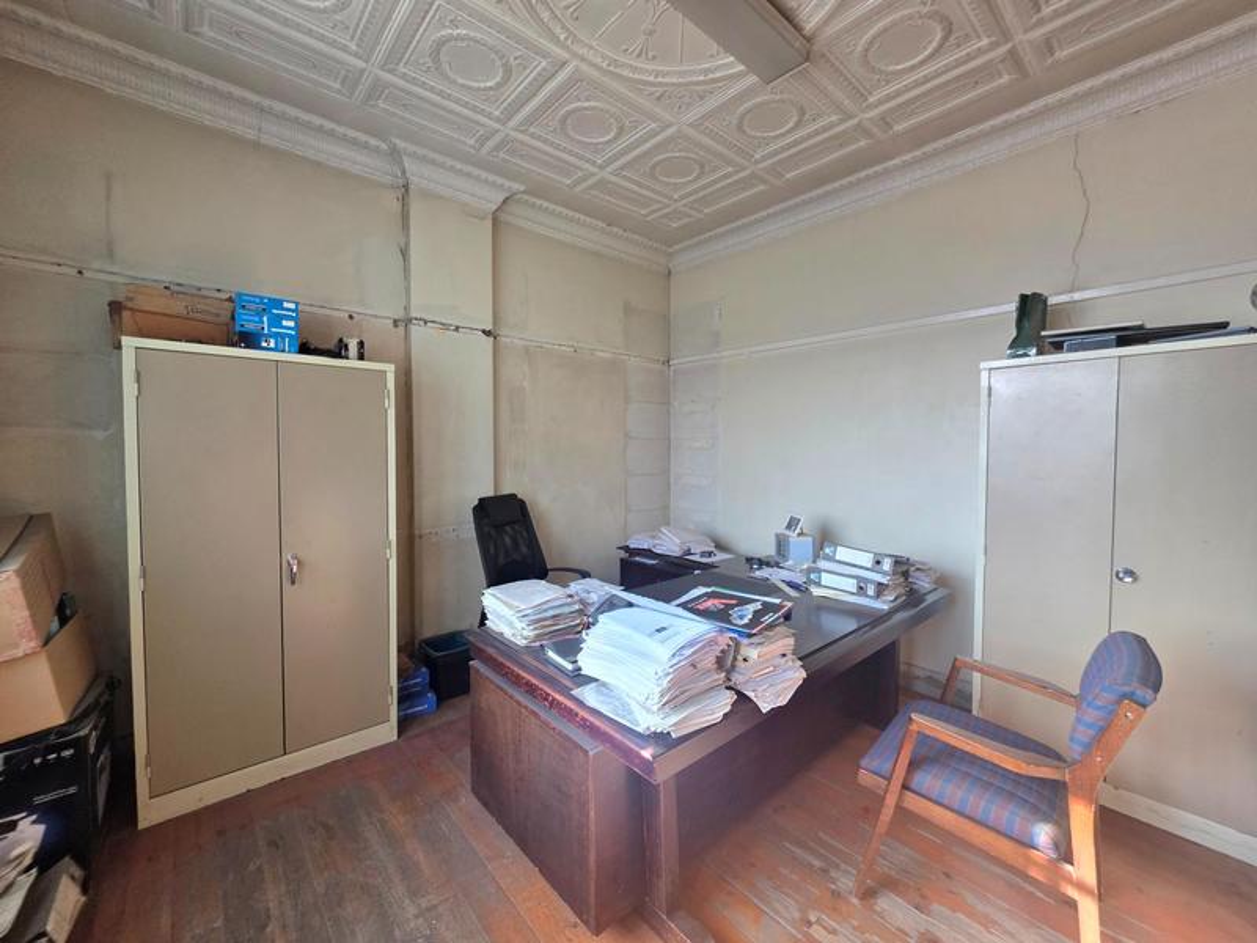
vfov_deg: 89.9
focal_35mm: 13
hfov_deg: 106.2
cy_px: 472
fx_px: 472
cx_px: 628
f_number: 1.9
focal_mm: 2.2
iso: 250
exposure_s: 1/370
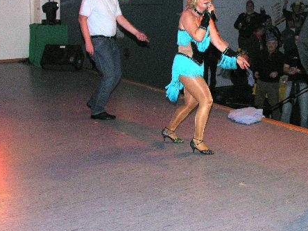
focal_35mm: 63
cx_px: 234
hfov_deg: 30.2
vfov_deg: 23.0
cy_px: 46
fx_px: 561
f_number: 4
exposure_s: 1/60.1
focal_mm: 8.9
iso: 200
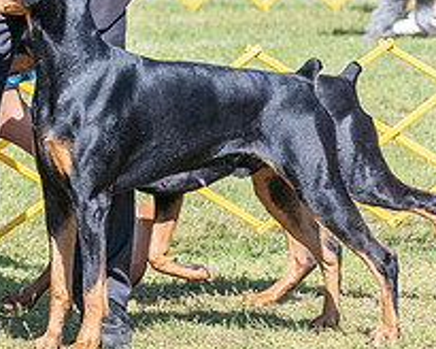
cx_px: 79
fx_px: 7033
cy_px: -55
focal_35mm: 545
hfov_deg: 3.5
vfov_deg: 2.8
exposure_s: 1/1250
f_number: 6.3
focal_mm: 176
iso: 500
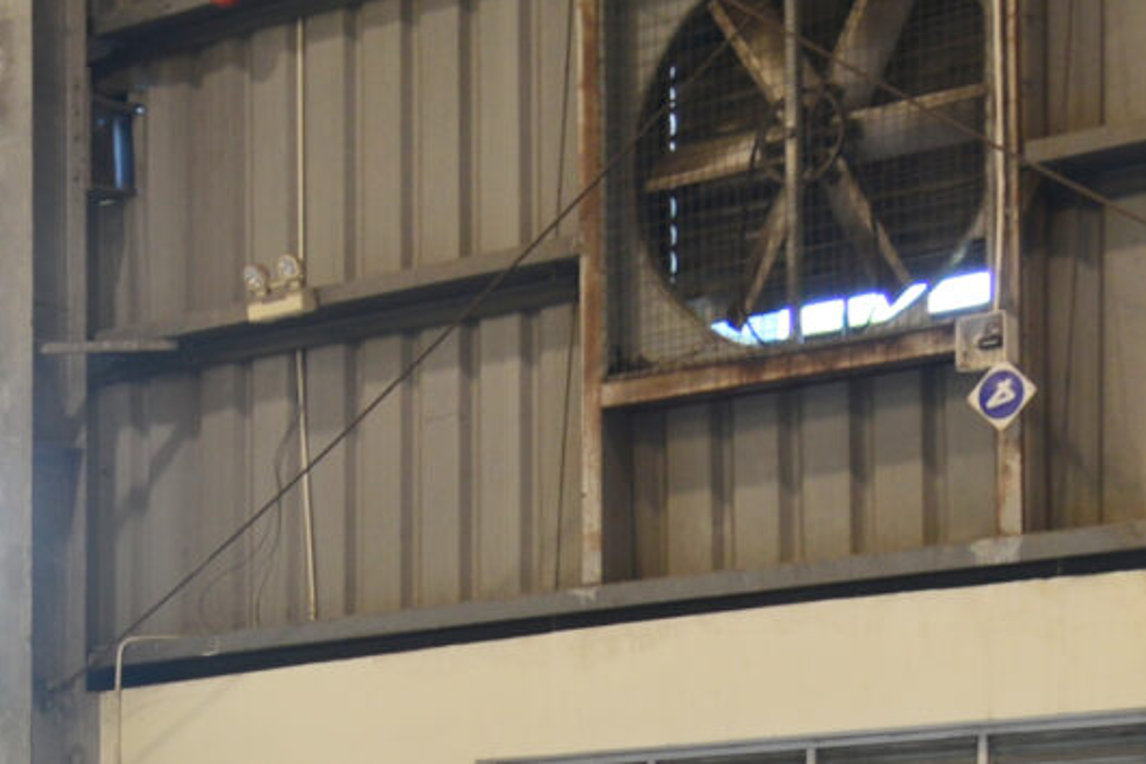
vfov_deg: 11.3
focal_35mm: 116
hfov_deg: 15.5
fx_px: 3691
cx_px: -811
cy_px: 1187
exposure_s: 1/60
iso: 250
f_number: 4
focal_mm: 24
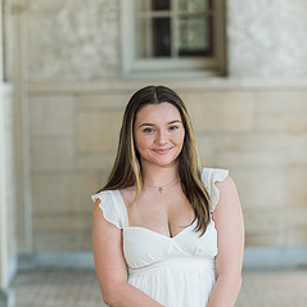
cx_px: 164
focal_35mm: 200
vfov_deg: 8.7
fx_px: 2007
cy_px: 193
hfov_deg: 8.7
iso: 320
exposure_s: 1/200
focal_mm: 125
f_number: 4
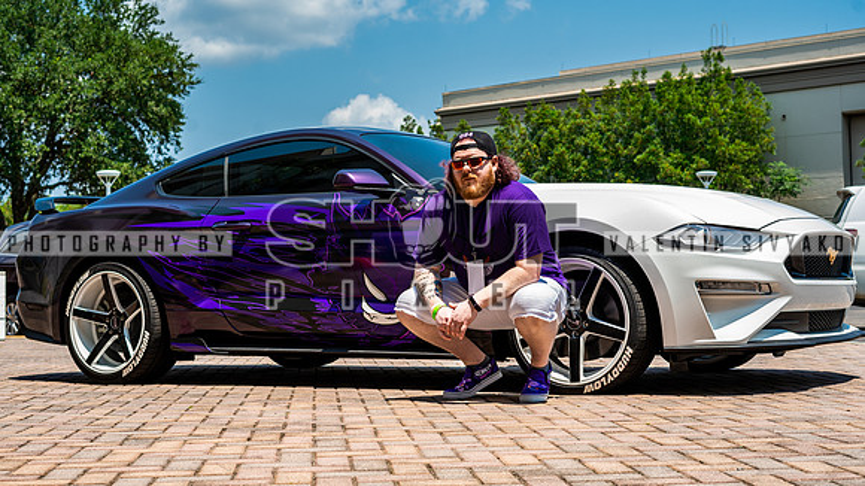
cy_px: 230
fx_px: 1271
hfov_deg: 37.6
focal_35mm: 55
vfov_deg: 21.7
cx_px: 410
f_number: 5.6
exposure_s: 1/320
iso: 80
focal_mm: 50
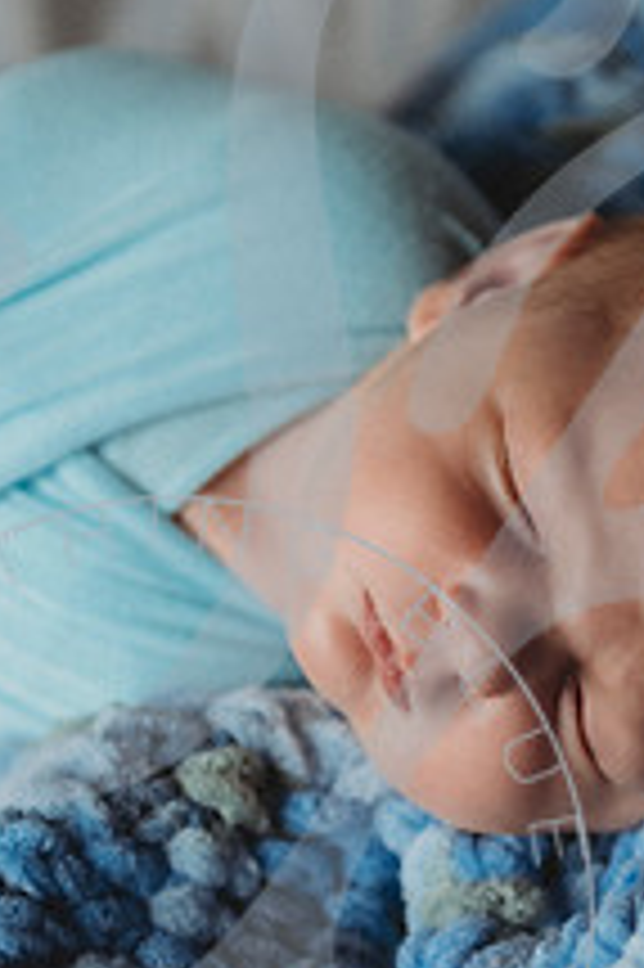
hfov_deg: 10.5
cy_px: 572
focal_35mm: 130
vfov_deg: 15.8
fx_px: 3494
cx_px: 378
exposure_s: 1/125
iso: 100
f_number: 2.8
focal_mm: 62
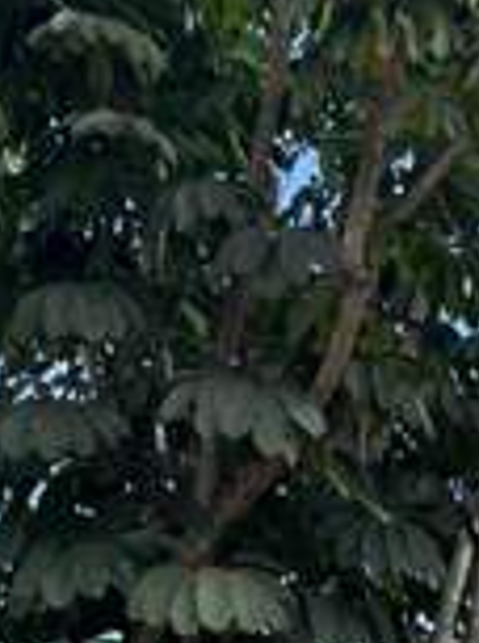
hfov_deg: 13.2
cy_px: 1307
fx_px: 2020
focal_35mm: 109
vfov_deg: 14.7
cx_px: 584
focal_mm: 5.7
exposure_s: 1/1344
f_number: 1.5
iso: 50
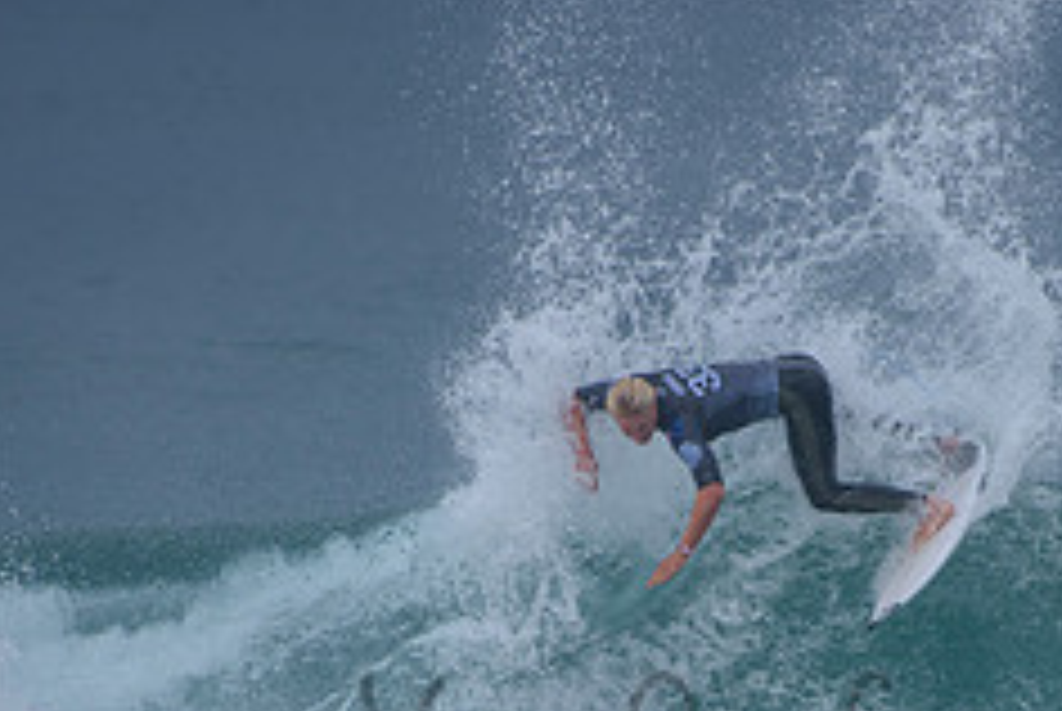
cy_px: 704
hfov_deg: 1.7
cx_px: 824
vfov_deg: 1.1
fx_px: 36270
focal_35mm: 1228
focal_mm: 500
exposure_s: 1/2000
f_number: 5.6
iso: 180
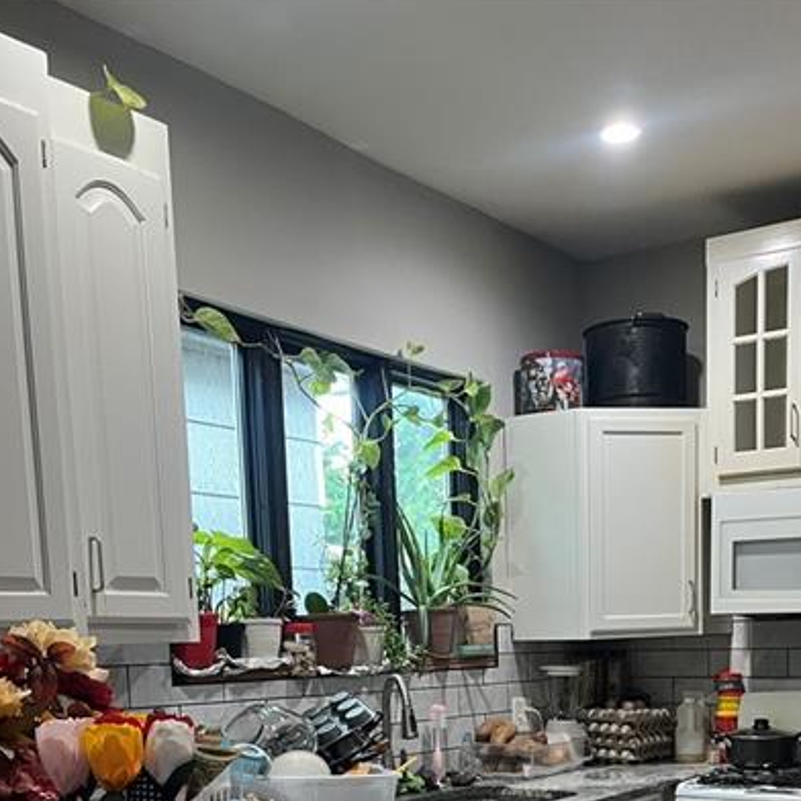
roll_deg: +0.6
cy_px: 774
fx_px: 1178
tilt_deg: -7.6
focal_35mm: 45
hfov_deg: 37.3
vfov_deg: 34.6
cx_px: 515
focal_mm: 5.1
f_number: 1.6
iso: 200
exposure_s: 1/60
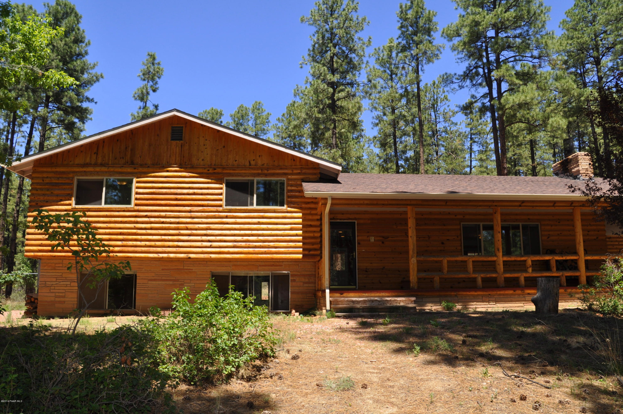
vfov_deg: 47.8
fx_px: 467
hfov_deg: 67.4
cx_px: 312
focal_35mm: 27
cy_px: 207
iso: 200
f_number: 11
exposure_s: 1/200
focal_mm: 18
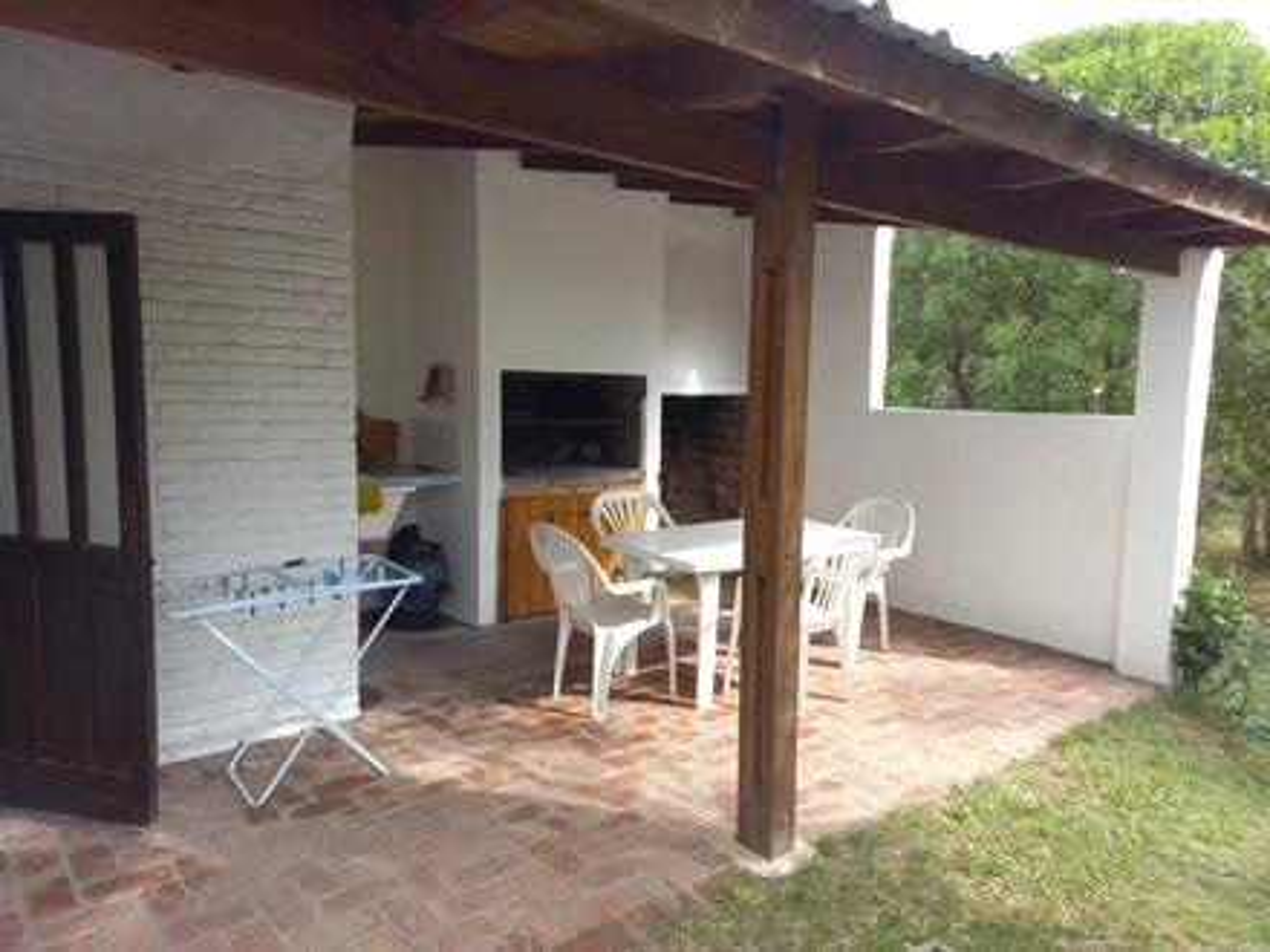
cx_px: 635
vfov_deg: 54.9
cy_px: 476
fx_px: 917
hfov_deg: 69.4
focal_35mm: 25
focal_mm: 4.6
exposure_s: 1/100
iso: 40
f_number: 1.8
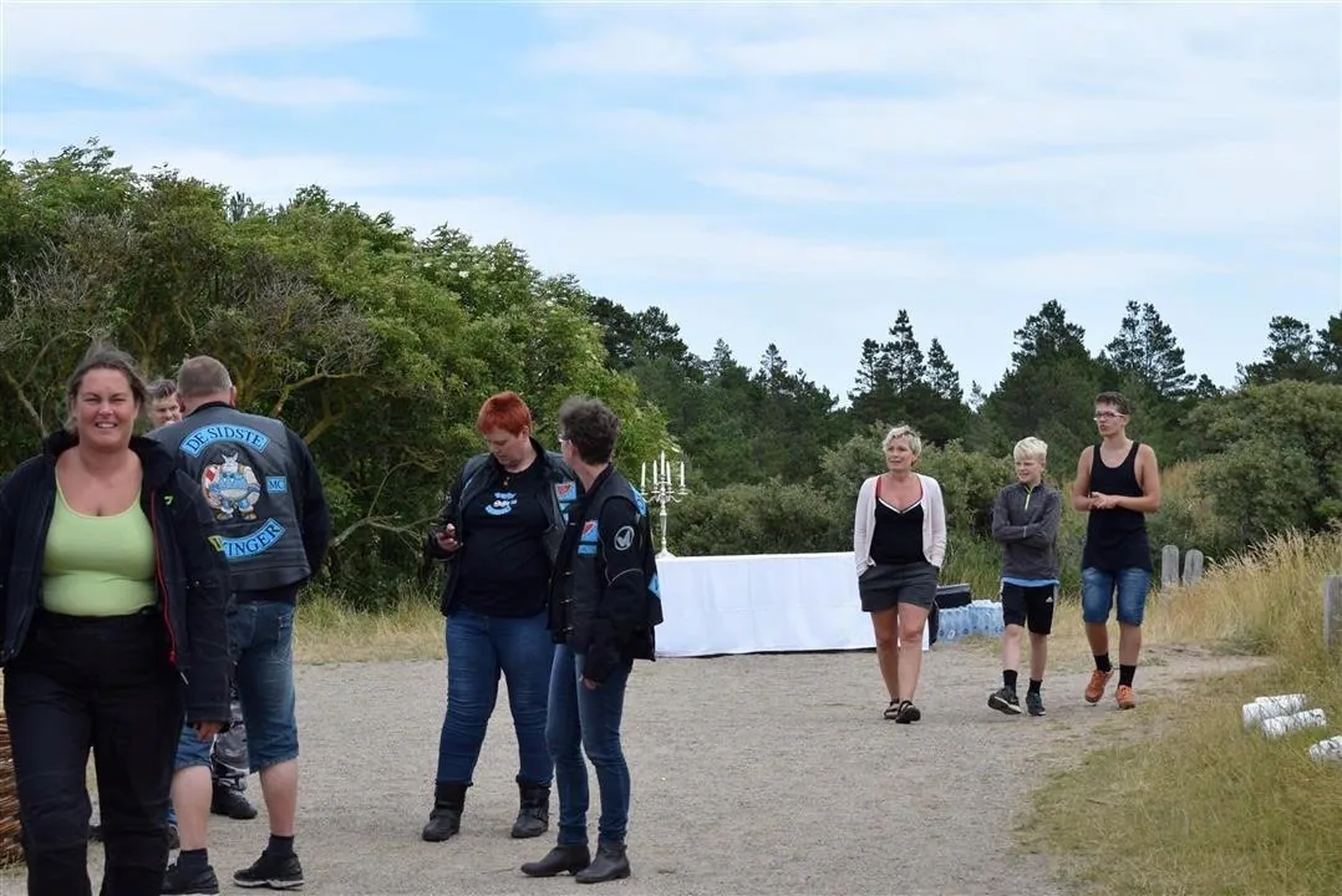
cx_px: 671
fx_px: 2797
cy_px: 448
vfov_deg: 18.2
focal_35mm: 75
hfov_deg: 27.0
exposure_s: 1/320
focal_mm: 50
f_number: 9
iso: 200
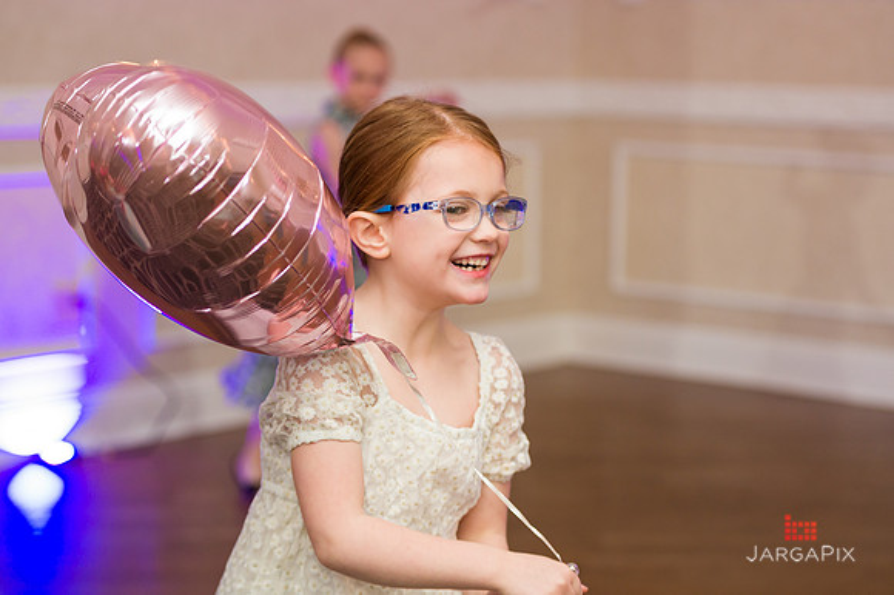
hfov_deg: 25.4
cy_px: 255
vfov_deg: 17.0
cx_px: 447
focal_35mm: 80
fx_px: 1986
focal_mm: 70
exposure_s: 1/200
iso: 1600
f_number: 3.2
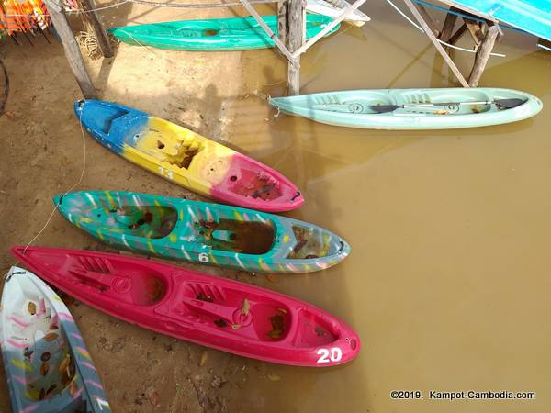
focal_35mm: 26
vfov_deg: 53.1
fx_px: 414
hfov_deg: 67.3
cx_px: 276
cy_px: 206
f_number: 1.7
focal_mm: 3.93
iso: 40
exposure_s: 1/855
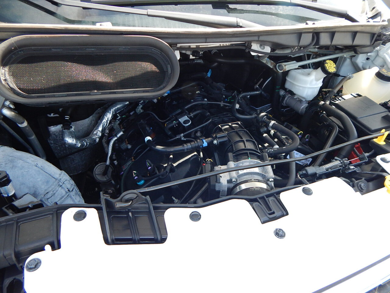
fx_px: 248
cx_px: 195
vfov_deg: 61.1
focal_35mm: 22
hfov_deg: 76.4
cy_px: 146
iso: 125
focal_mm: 4
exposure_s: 1/160
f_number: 3
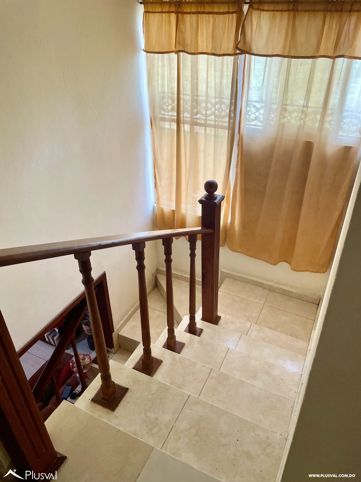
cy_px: 241
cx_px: 180
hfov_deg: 53.1
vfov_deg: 67.3
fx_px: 362
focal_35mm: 26
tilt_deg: -31.7
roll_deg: +1.5
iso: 125
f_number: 1.6
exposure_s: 1/118
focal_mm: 4.2
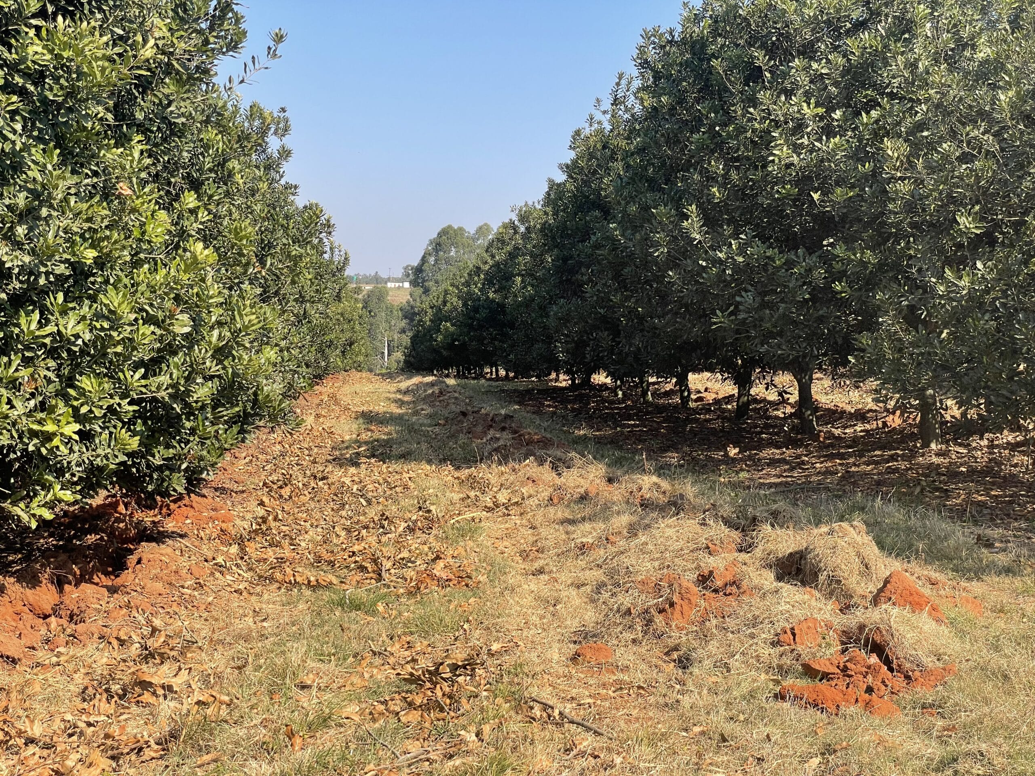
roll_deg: -1.5
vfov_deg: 28.0
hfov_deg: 36.8
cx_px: 518
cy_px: 388
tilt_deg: -2.2
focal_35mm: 52
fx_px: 1555
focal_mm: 6
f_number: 2
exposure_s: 1/872
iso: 25
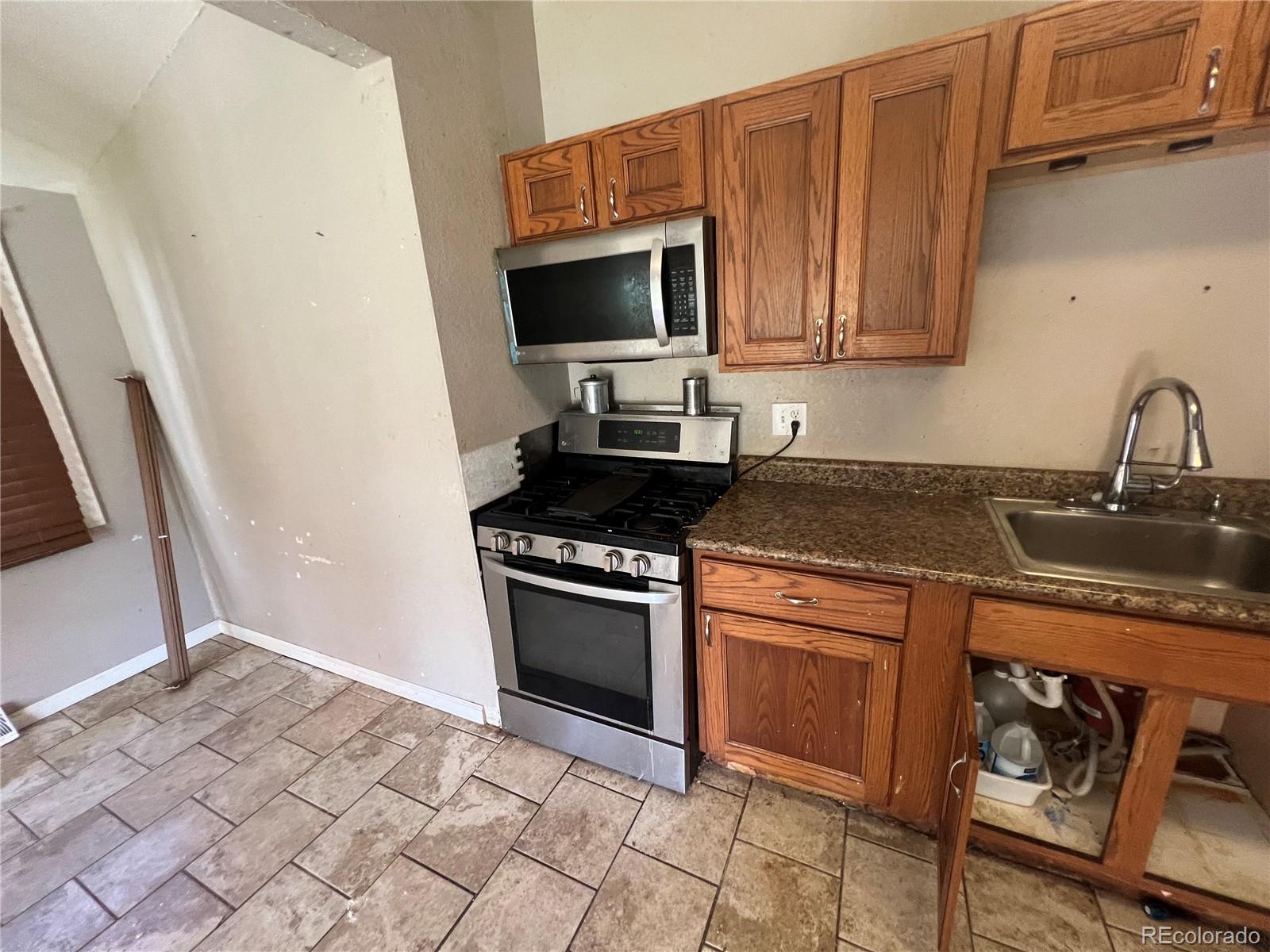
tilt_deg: -17.5
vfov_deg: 89.9
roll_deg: +4.7
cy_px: 476
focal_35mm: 13
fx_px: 477
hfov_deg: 106.2
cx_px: 635
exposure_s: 1/60
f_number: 1.8
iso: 250
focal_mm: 1.57
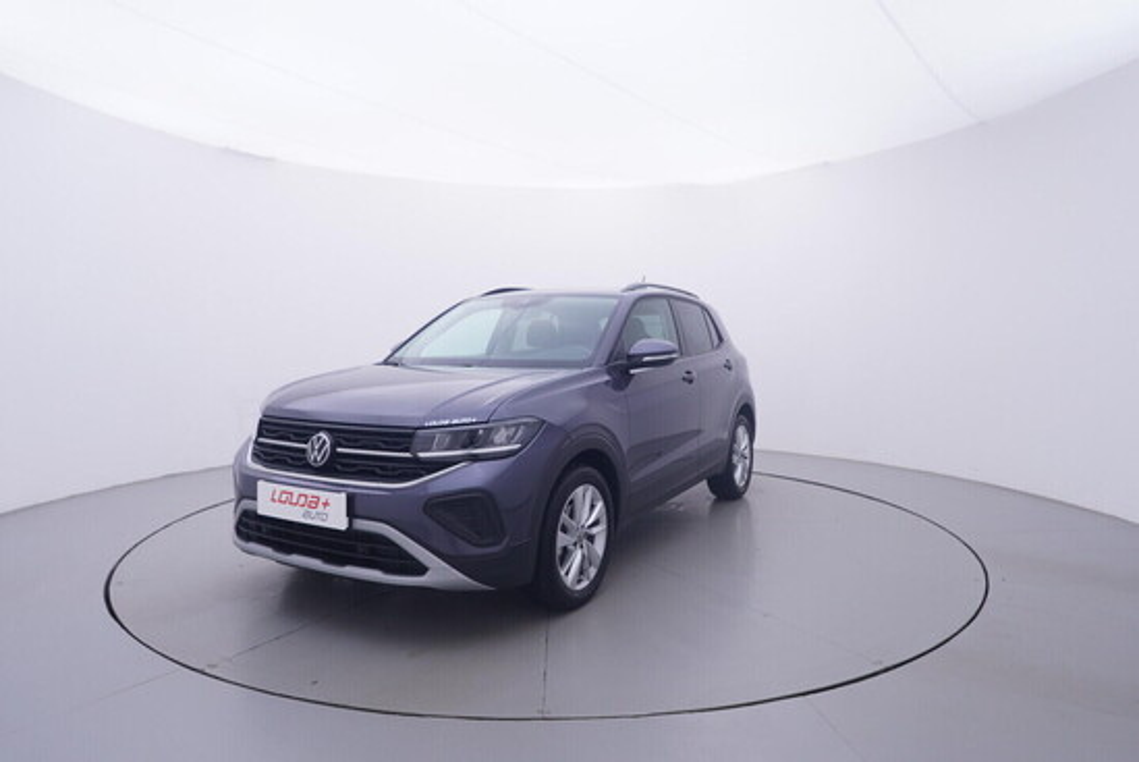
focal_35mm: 22
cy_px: 381
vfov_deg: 56.2
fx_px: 712
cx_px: 570
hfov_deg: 77.3
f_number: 5
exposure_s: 1/80
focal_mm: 15
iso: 200
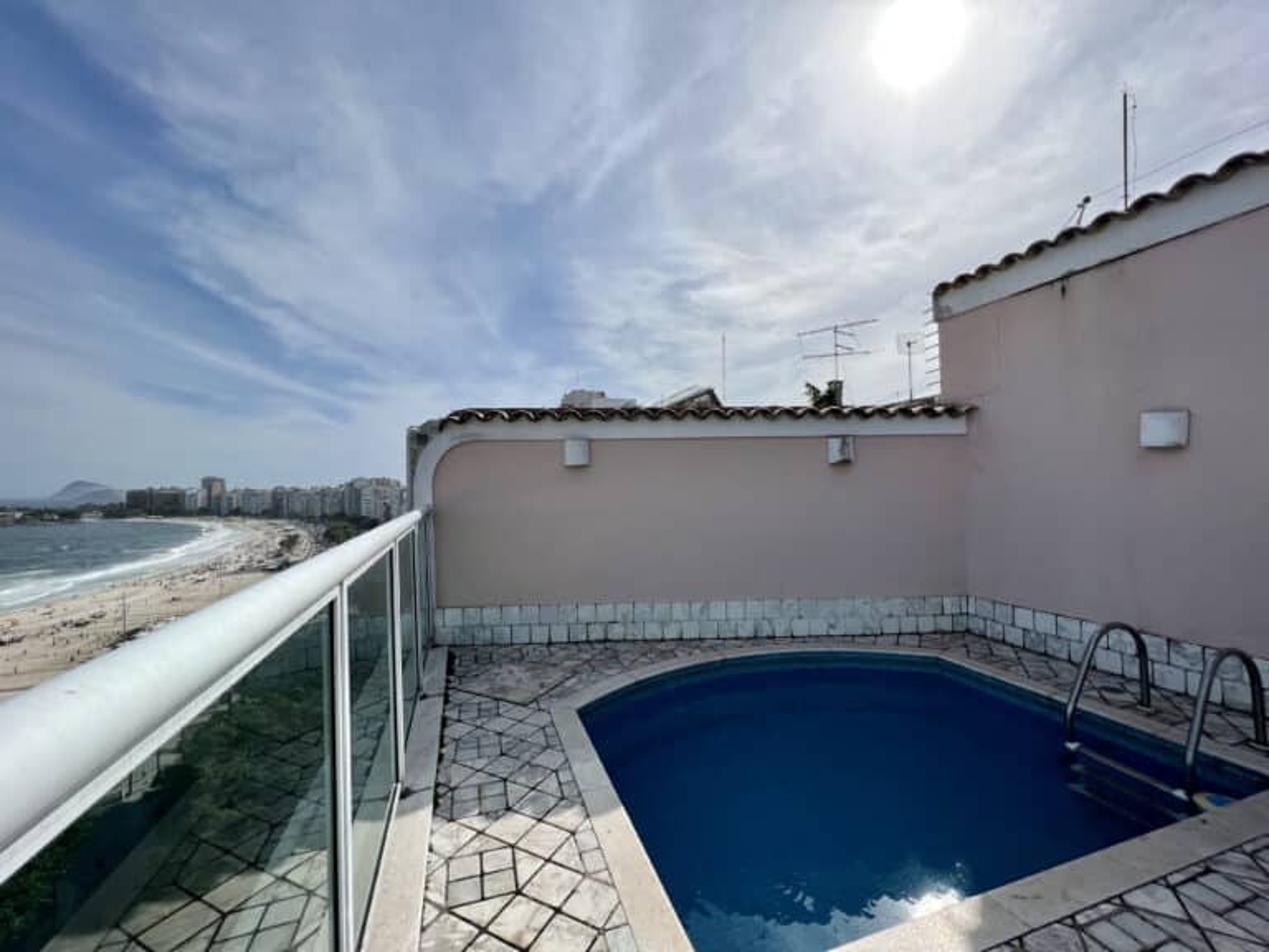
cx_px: 634
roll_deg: +1.1
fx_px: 477
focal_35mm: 13
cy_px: 476
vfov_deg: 89.9
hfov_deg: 106.2
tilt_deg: +1.1
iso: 40
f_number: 1.8
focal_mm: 1.57
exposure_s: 1/5000
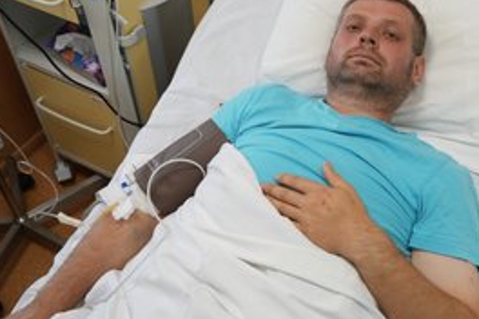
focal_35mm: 47
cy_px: 142
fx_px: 625
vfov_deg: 28.6
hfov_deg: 41.1
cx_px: 339
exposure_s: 1/200
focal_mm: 31
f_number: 4
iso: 800
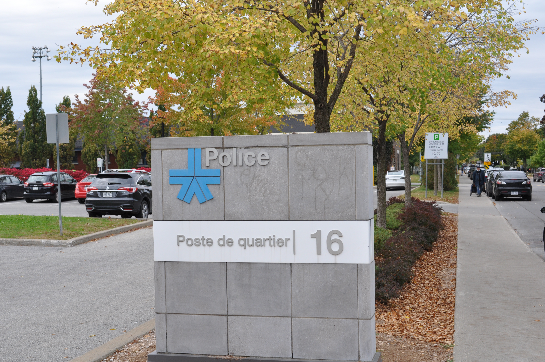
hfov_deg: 37.9
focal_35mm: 52
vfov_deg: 25.7
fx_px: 794
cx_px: 272
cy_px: 181
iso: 400
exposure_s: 1/250
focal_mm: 35
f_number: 8
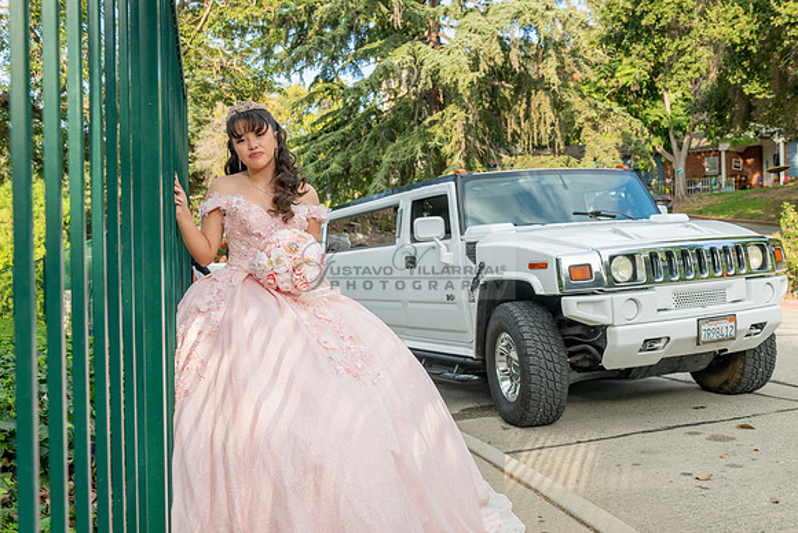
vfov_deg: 36.9
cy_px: 266
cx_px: 399
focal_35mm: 36
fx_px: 798
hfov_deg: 53.1
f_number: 6.3
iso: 160
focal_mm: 36
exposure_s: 1/250
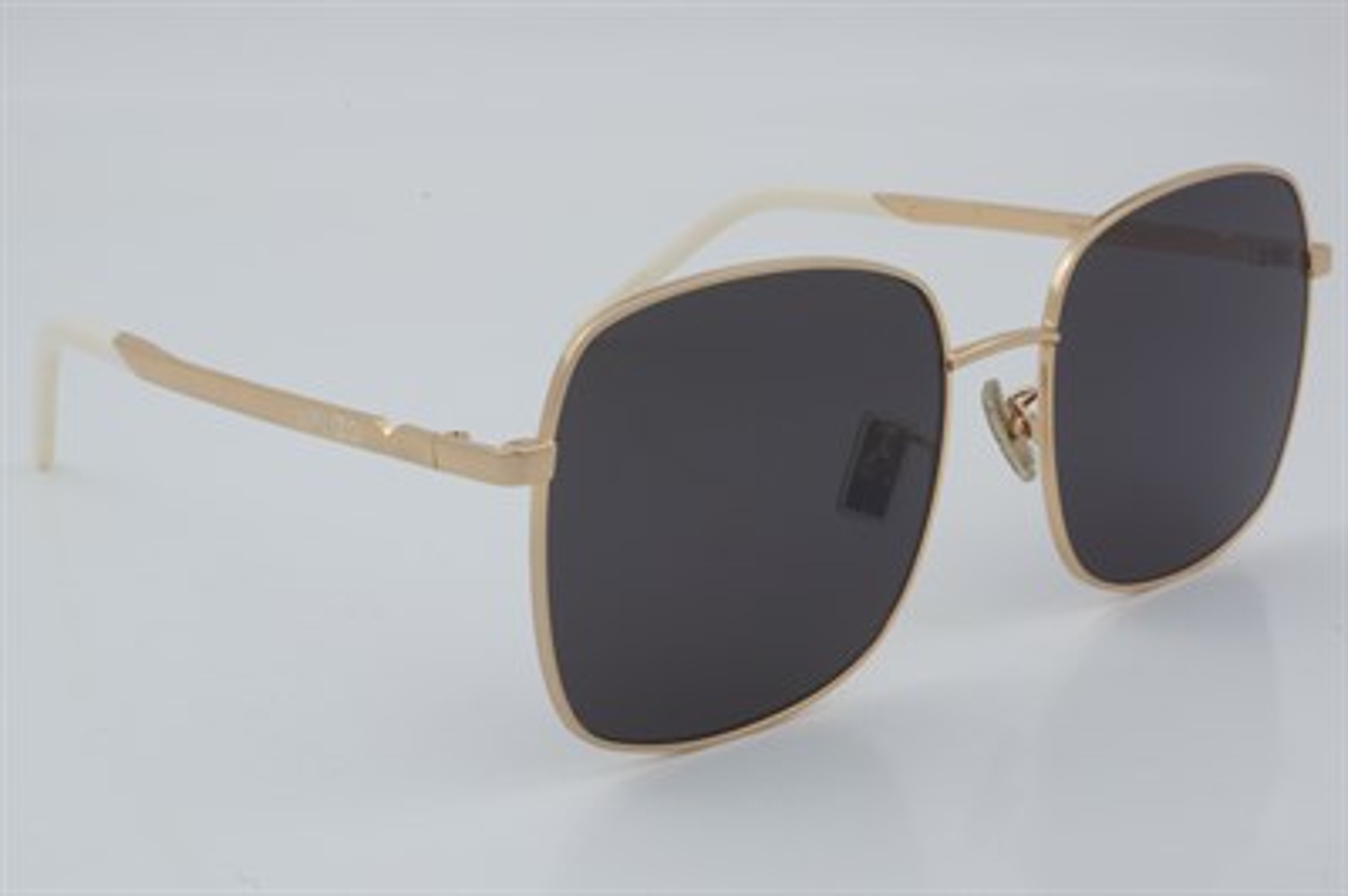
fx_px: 2806
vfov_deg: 18.2
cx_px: 674
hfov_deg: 27.0
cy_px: 448
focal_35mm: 75
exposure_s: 1/3
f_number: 32
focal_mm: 50
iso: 100
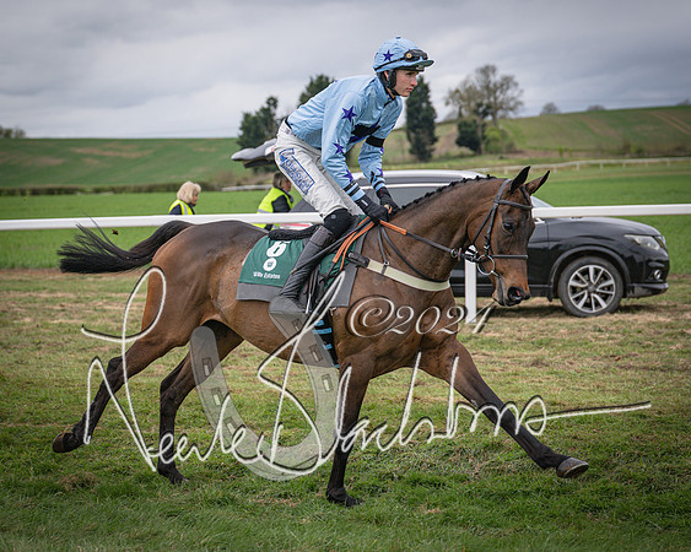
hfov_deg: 19.4
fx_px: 2017
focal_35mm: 99
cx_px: 330
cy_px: 276
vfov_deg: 15.6
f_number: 3.2
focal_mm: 70
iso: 400
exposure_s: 1/1600
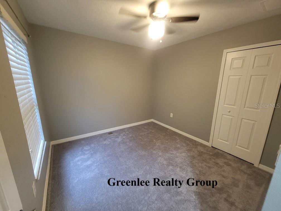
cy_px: 106
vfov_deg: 89.9
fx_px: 106
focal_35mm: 13
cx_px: 140
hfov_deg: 106.2
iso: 640
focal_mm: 2.2
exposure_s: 1/30
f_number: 2.2
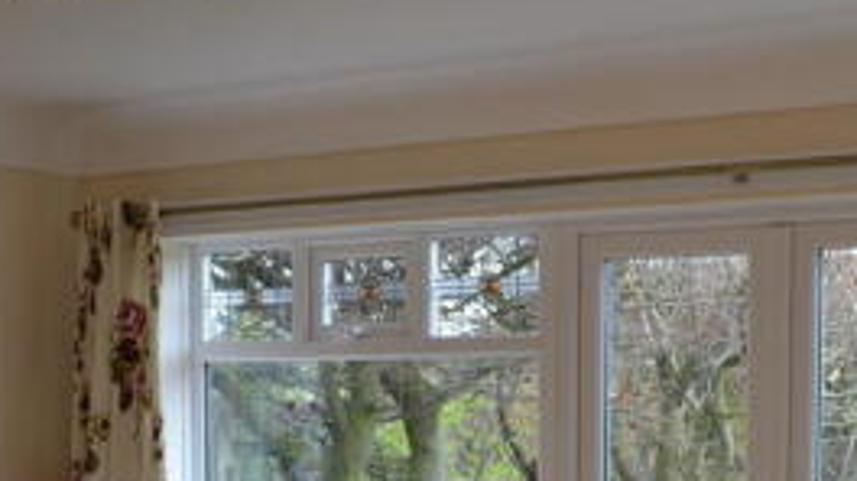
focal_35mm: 78
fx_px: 1771
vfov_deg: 15.0
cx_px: 576
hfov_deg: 27.0
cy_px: 557
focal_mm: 20
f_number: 5.6
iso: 400
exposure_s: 1/125
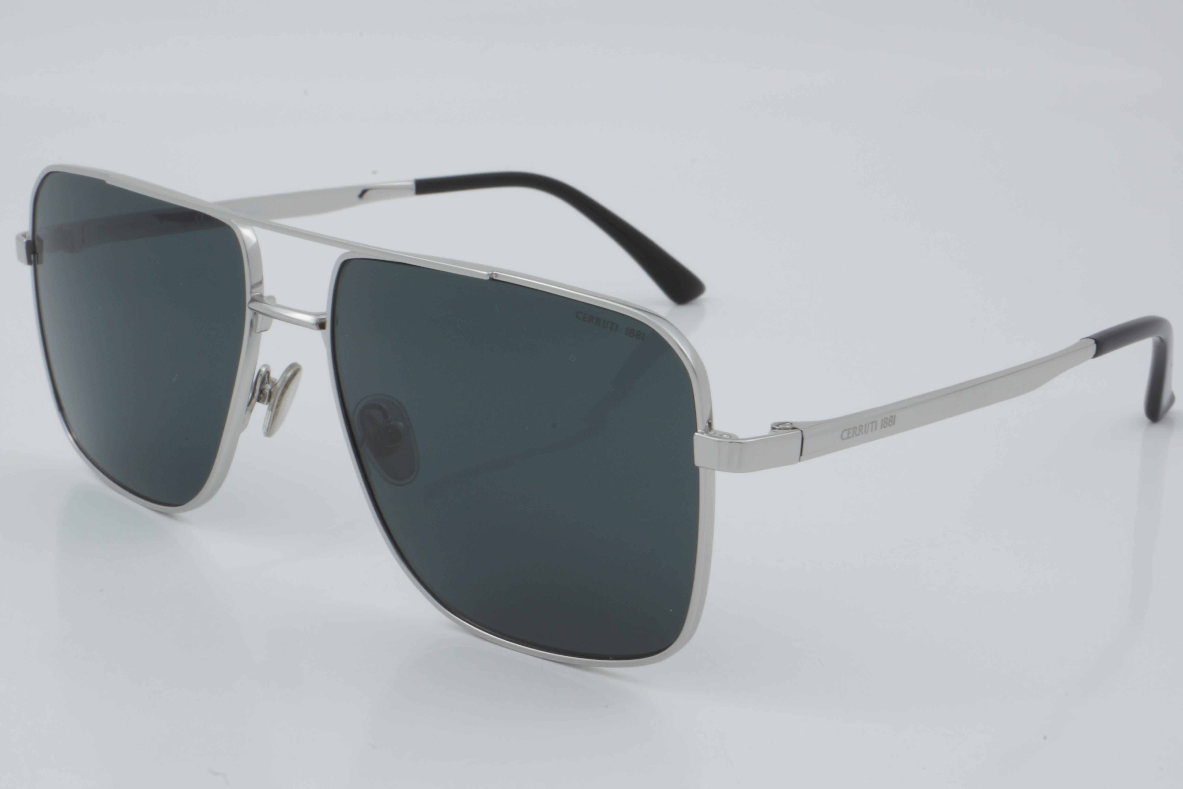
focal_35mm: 75
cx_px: 592
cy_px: 394
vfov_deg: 18.2
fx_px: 2464
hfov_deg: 27.0
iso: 100
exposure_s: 1/3
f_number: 32
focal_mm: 50
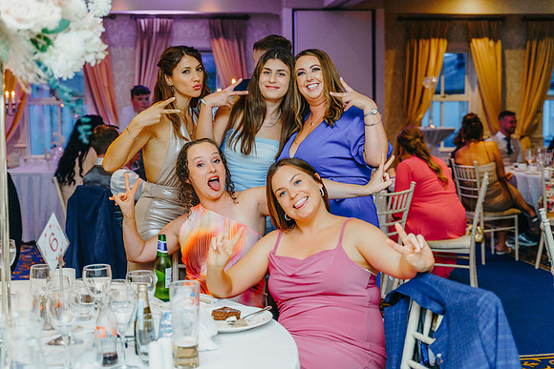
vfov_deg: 27.5
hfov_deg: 40.3
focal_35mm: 49
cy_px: 184
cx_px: 277
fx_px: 754
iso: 1600
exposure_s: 1/200
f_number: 2.8
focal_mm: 49
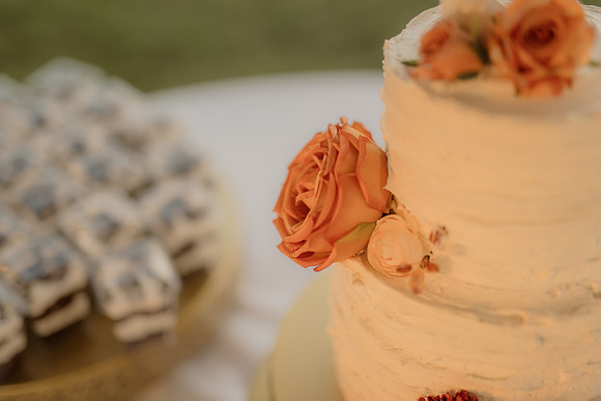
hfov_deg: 39.6
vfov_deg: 27.0
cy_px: 200
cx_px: 300
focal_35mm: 50
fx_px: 835
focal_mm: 50
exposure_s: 1/400
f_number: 2.8
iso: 200
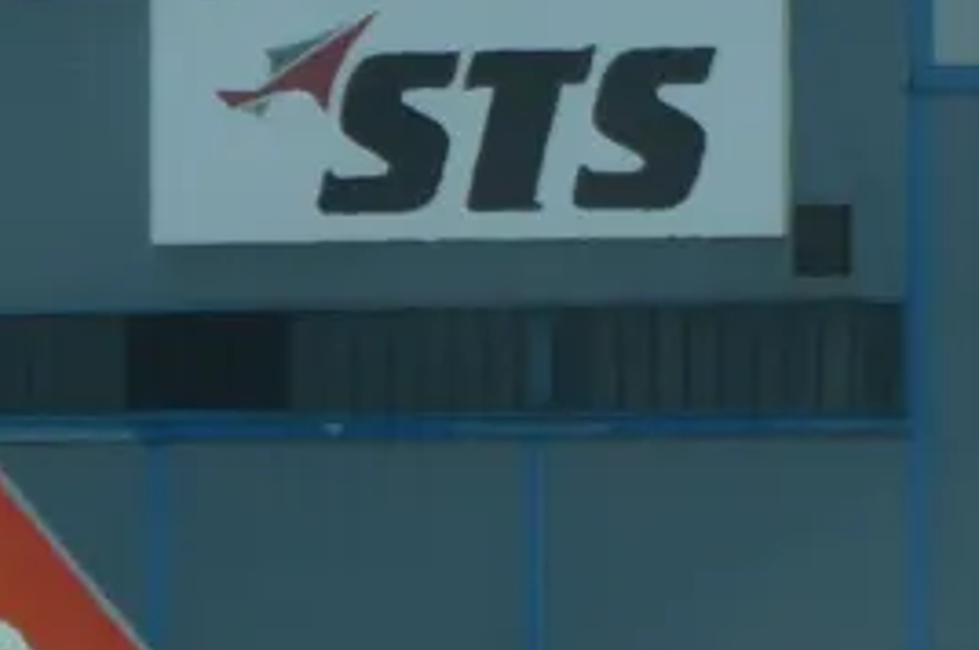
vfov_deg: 1.3
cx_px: 1775
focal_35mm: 1049
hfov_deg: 2.0
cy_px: 1388
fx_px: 28492
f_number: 6.1
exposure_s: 1/800
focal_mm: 71.5
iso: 200
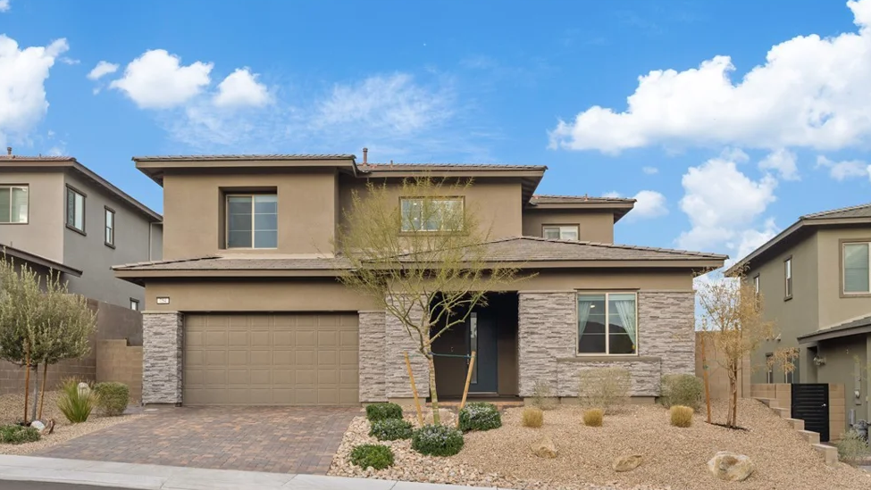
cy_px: 295
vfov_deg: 35.5
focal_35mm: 33
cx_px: 420
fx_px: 762
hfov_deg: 59.5
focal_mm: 30
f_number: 9
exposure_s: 1/25
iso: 500
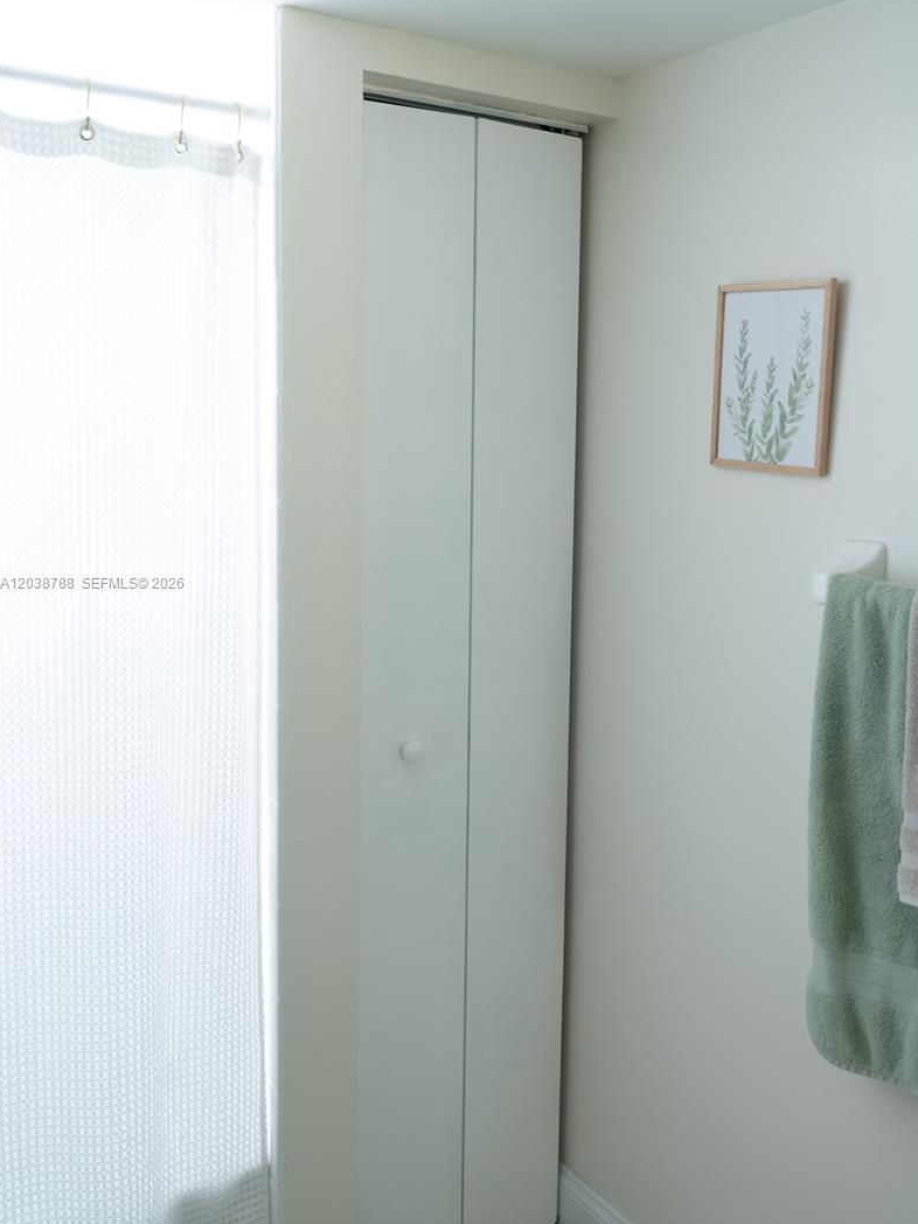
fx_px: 1186
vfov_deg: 54.6
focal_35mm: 34
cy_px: 583
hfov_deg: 42.3
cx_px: 461
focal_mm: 30.5
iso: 100
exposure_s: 1/3
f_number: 4
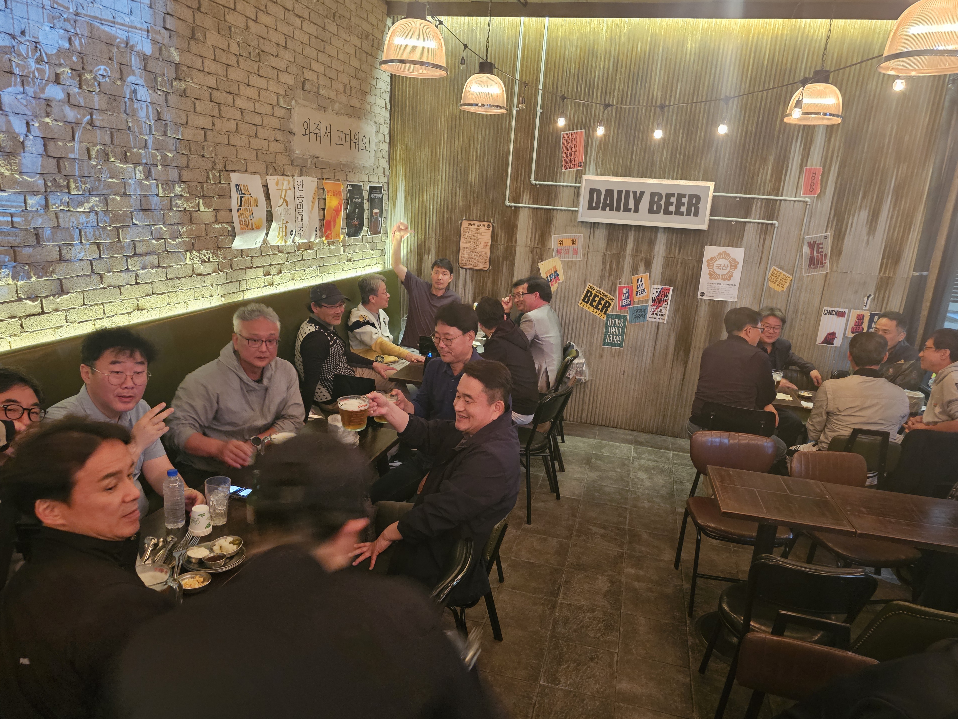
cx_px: 477
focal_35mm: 24
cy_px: 362
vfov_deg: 56.8
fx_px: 664
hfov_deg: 71.6
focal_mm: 6.3
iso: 800
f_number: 1.7
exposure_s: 1/24
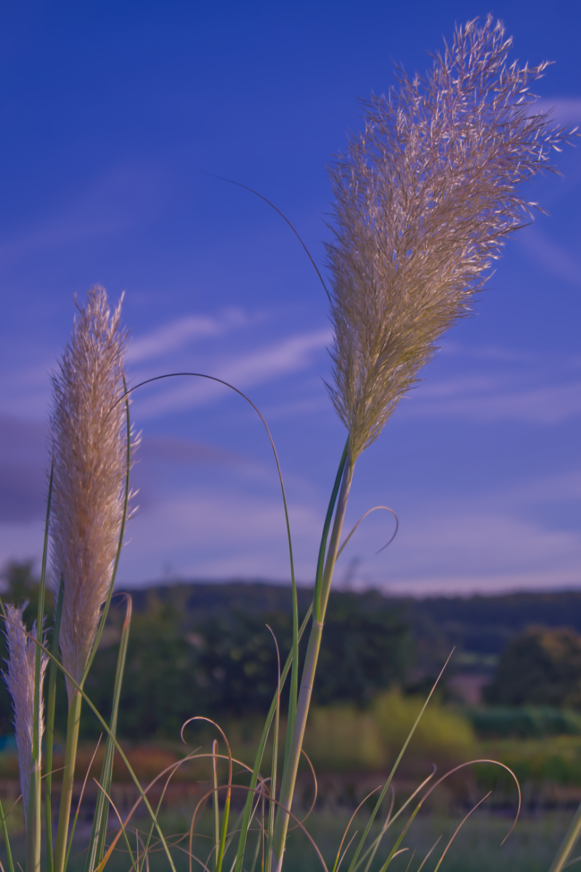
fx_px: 1997
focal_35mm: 82
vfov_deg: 24.6
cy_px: 436
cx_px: 290
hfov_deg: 16.6
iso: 100
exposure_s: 1/320
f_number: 5.6
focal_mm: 55
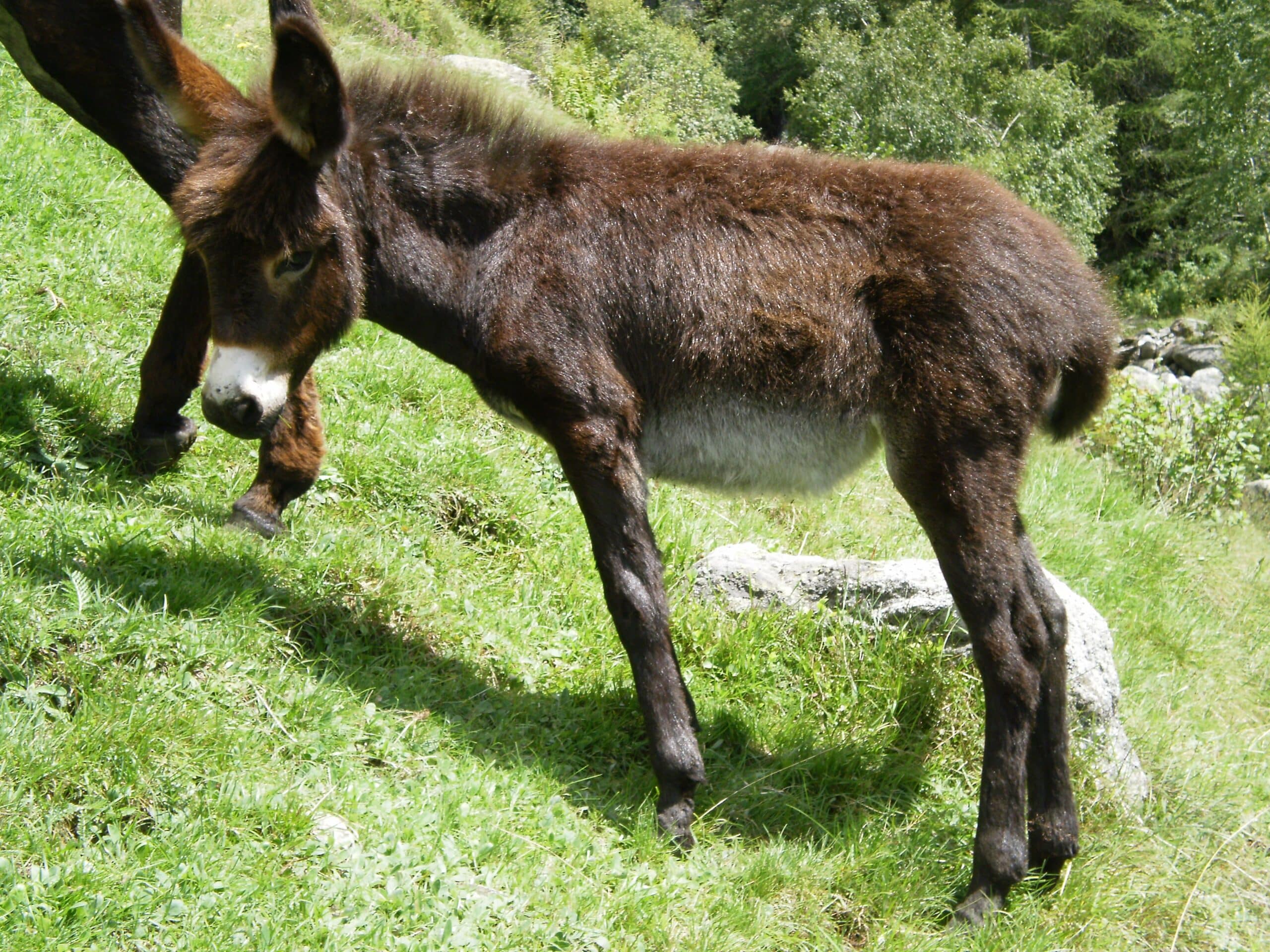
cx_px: 635
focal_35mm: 86
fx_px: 3155
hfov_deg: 22.8
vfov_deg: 17.2
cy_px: 476
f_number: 5.1
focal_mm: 14.3
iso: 100
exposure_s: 1/200
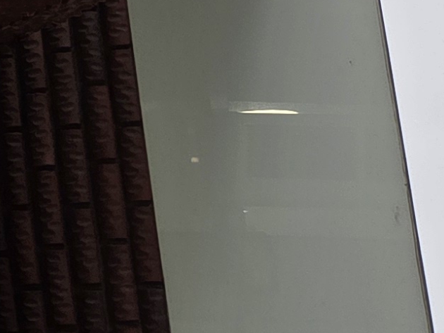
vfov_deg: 10.0
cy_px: -80
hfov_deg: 10.4
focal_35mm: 146
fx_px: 1873
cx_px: -822
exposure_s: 1/682
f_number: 1.8
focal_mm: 5.4
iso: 80
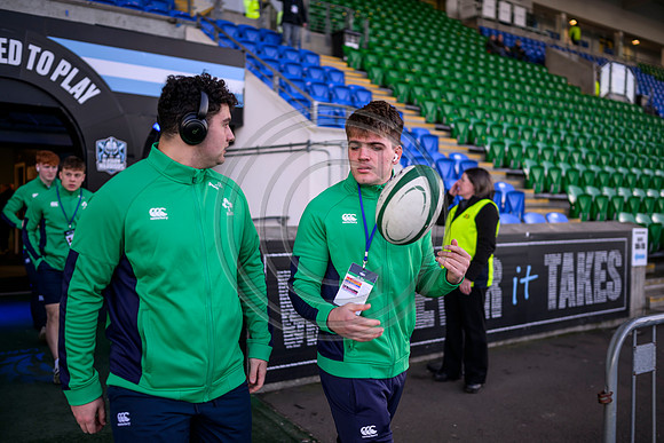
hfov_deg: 54.4
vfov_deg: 37.9
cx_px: 332
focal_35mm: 35
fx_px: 646
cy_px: 222
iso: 100
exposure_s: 1/200
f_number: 1.8
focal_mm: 35
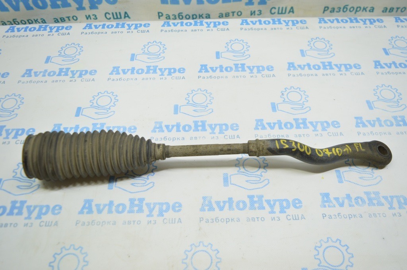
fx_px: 339
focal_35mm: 30
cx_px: 204
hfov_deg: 62.0
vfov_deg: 43.5
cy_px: 135
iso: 400
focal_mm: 20
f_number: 3.8
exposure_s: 1/60
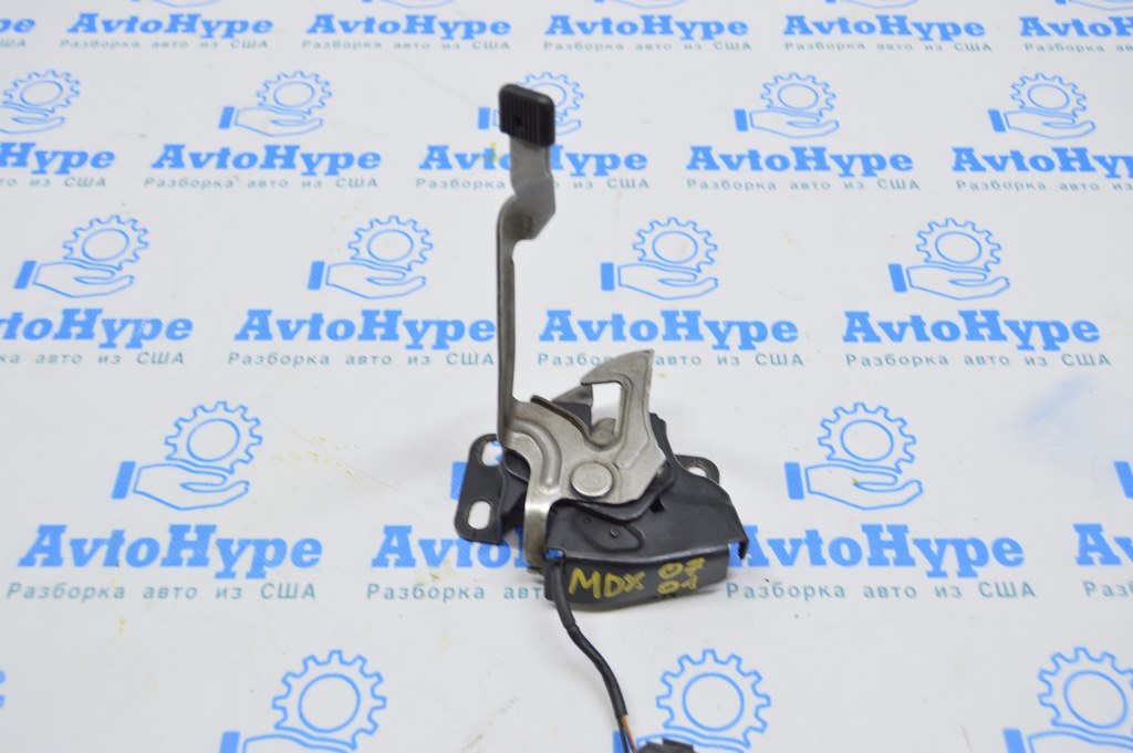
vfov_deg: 38.3
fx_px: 1085
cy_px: 376
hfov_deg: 55.1
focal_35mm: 34
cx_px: 566
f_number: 5.6
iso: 400
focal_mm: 23
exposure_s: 1/20
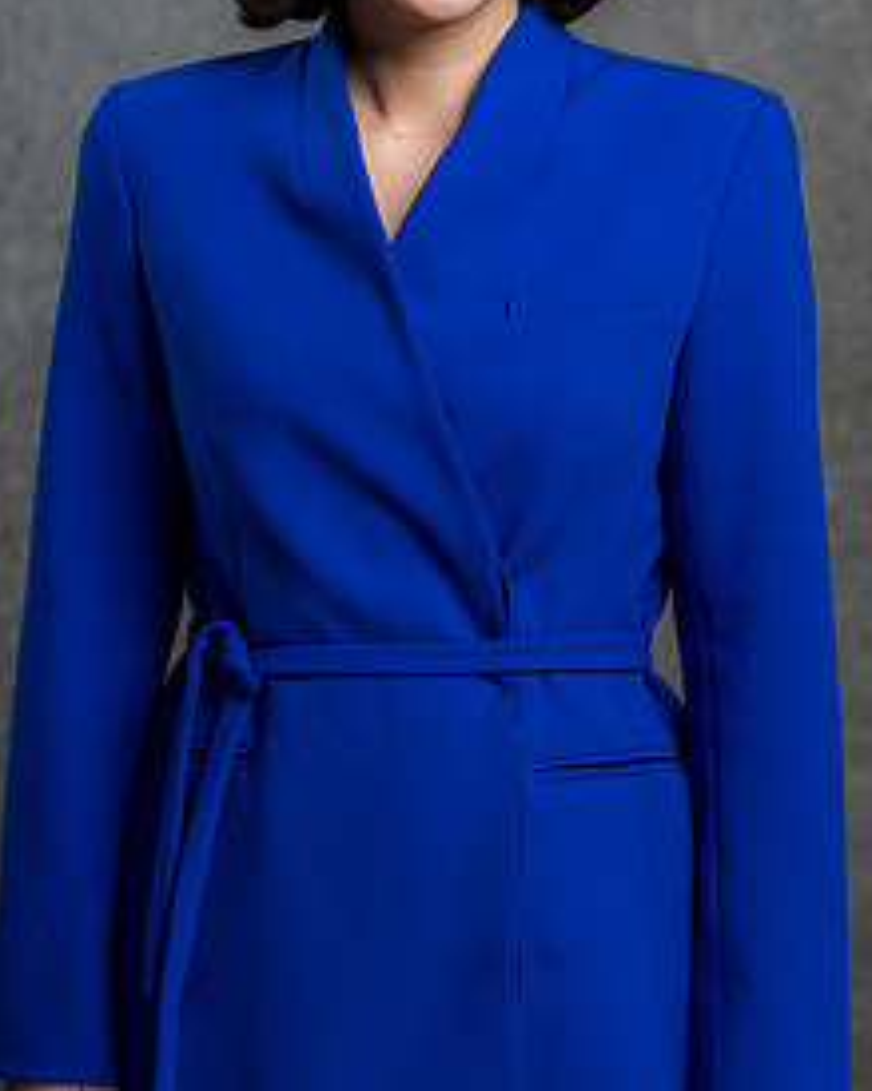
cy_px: 243
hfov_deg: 11.8
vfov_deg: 14.6
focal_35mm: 131
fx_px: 4228
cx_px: 398
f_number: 5
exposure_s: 1/200
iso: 125
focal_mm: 85
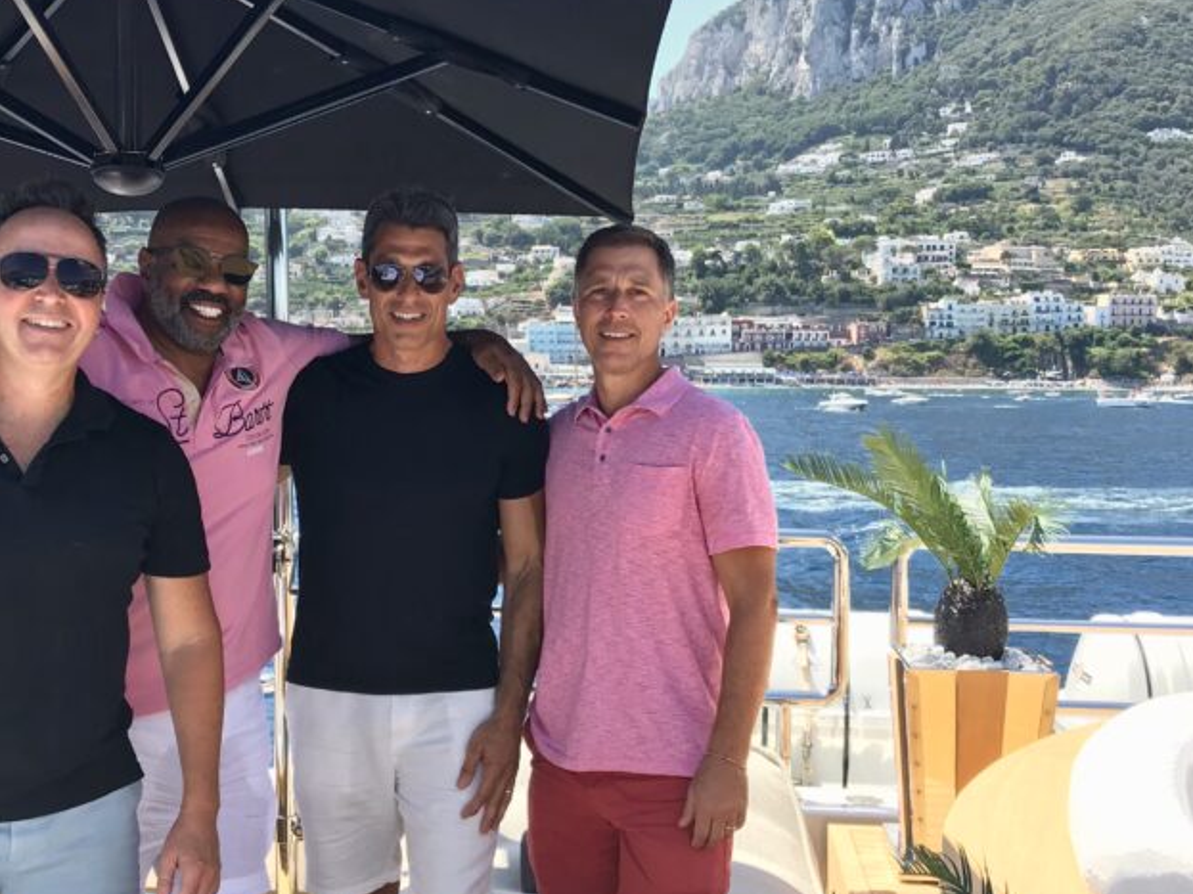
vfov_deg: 31.5
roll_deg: -0.1
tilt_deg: -4.7
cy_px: 494
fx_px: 1585
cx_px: 519
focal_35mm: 46
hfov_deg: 41.2
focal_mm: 3.99
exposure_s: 1/818
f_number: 1.8
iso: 20
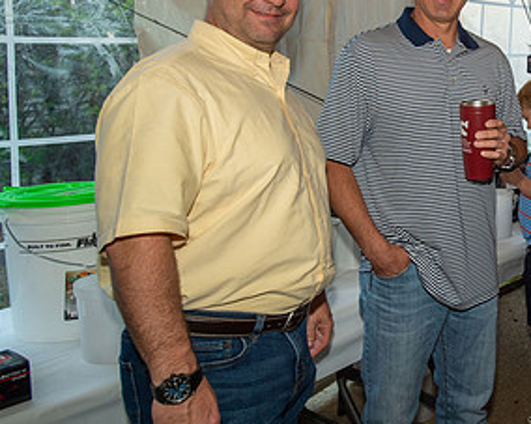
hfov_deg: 36.6
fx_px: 723
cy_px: 123
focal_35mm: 46
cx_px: 522
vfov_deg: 32.3
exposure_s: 1/250
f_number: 4.5
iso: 800
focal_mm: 24
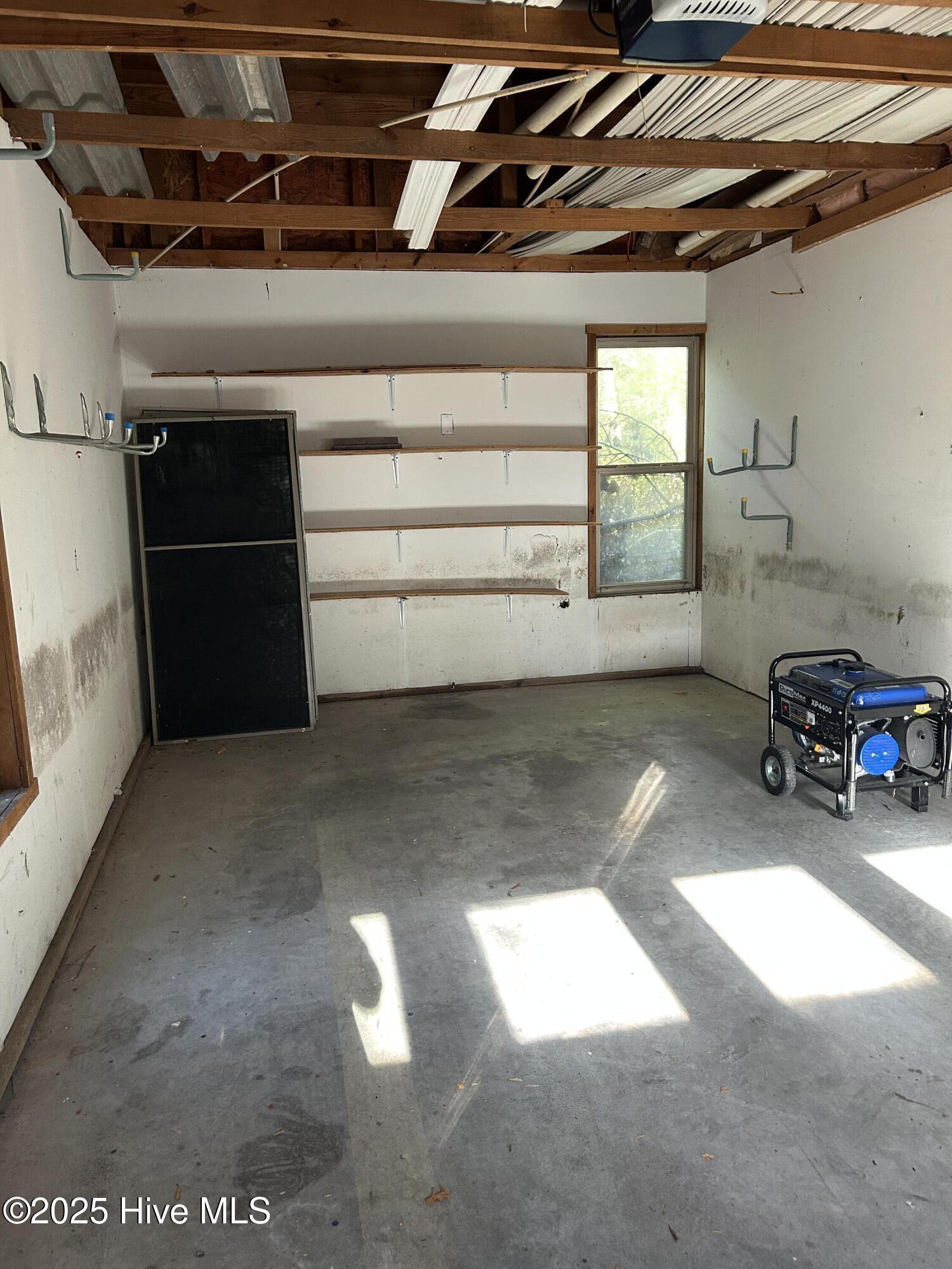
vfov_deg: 67.3
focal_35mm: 26
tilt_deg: -9.4
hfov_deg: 53.1
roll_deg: +2.4
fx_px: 953
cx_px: 476
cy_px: 634
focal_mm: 5.7
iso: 200
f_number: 1.5
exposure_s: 1/60
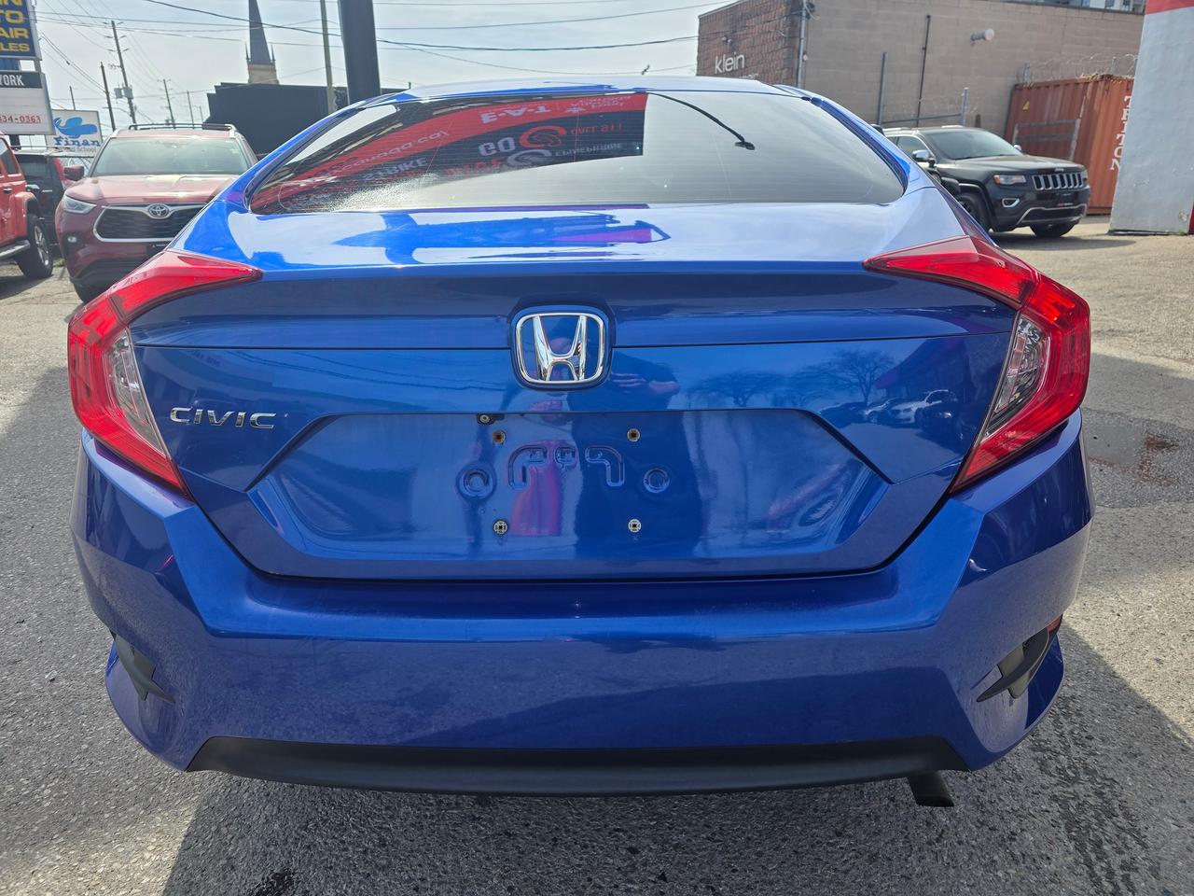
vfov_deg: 58.9
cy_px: 448
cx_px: 597
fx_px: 793
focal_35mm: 23
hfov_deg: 73.9
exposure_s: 1/4650
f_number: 1.7
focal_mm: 6.3
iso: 80
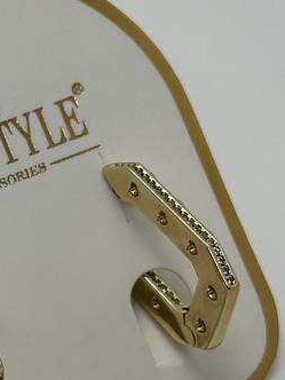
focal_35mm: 148
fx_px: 1625
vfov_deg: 13.3
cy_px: 219
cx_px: 43
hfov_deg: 10.0
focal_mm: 6.86
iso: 64
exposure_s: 1/286
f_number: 1.78
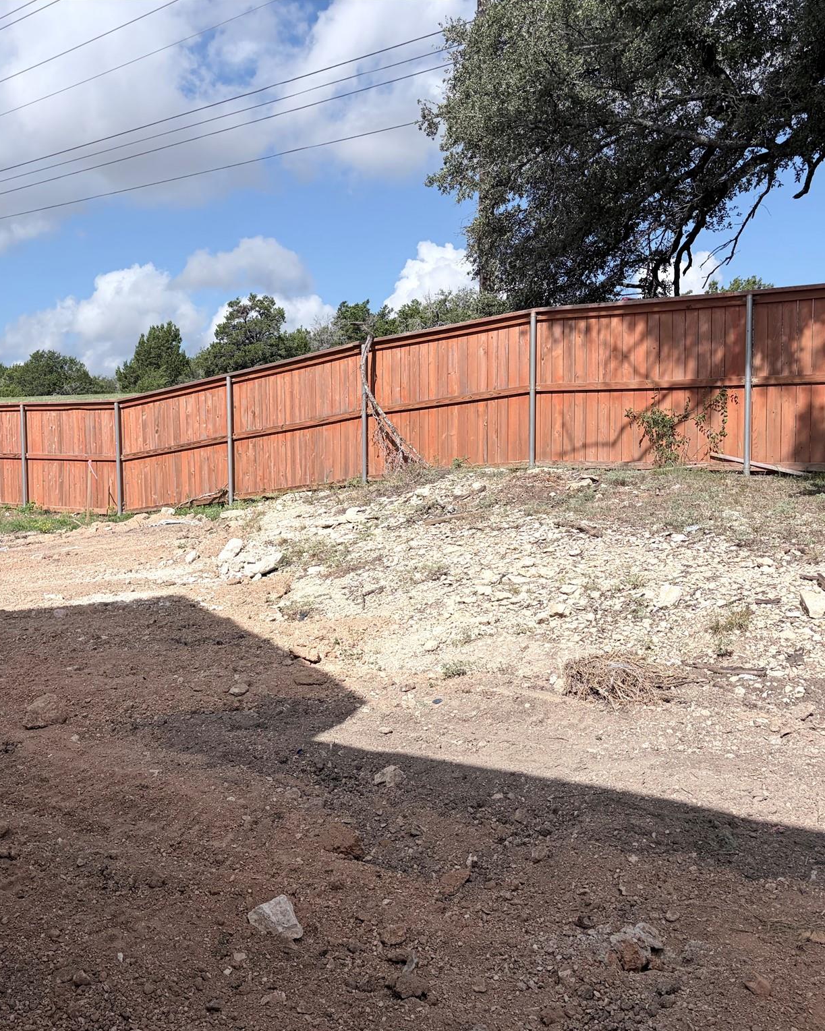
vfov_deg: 52.8
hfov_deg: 43.1
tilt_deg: -3.2
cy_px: 517
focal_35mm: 34
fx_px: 1038
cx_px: 320
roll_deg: +1.6
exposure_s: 1/7813
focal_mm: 5.96
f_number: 1.6
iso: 64
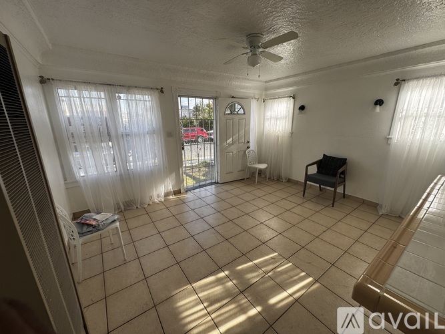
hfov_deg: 102.1
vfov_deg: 85.7
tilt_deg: -15.0
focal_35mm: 14
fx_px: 180
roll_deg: +0.4
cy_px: 167
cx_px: 222
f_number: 2.2
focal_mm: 2.22
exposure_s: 1/173
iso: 40
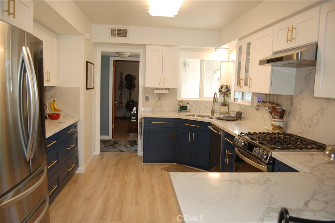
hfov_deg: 67.4
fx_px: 251
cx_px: 168
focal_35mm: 27
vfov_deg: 47.8
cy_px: 112
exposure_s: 1/80
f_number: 3.5
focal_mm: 18
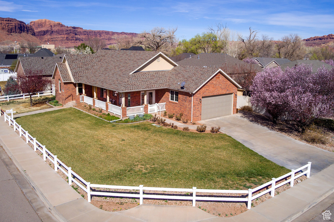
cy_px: 111
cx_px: 167
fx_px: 213
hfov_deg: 76.1
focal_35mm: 23
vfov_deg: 55.1
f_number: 2.8
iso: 184
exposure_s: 1/7700
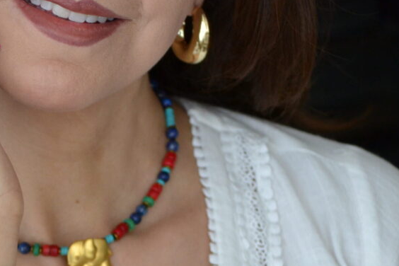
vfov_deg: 4.4
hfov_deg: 6.6
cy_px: 224
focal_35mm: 313
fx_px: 3469
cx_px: 23
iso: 1100
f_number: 4.5
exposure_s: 1/125
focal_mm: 98
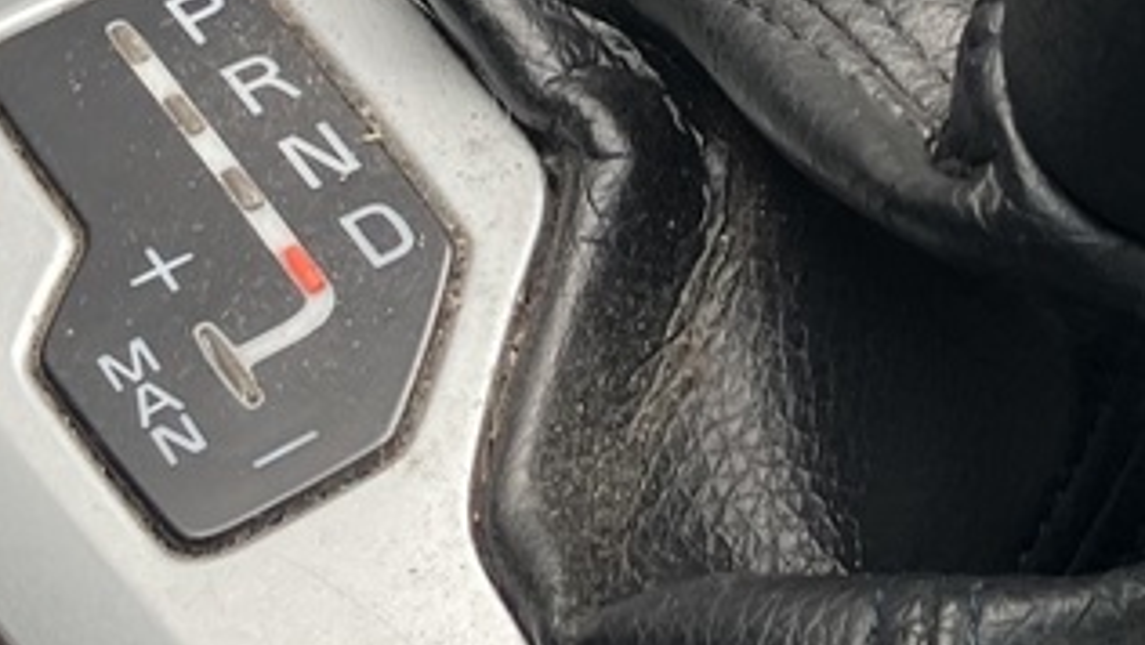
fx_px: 4222
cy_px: 58
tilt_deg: -54.2
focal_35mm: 139
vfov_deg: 8.7
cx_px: 1098
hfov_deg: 15.2
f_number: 1.8
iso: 25
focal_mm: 3.99
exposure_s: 1/121
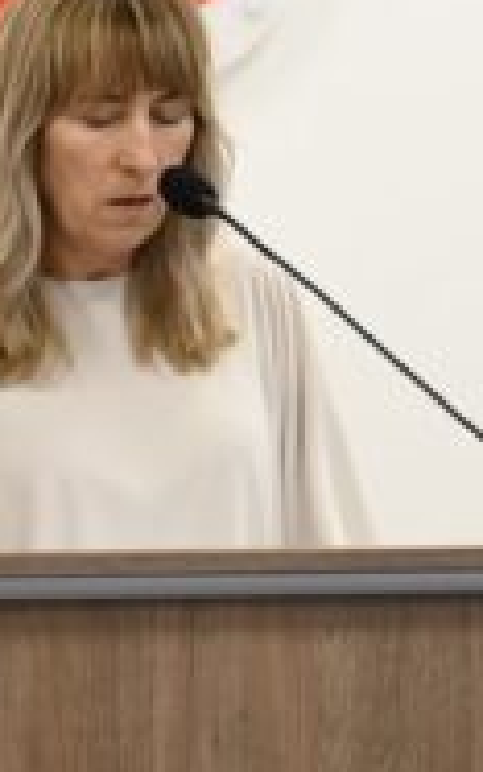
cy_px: 149
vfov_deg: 5.7
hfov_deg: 3.6
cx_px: 367
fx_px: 7724
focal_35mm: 367
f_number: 2.8
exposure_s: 1/125
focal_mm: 75
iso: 500
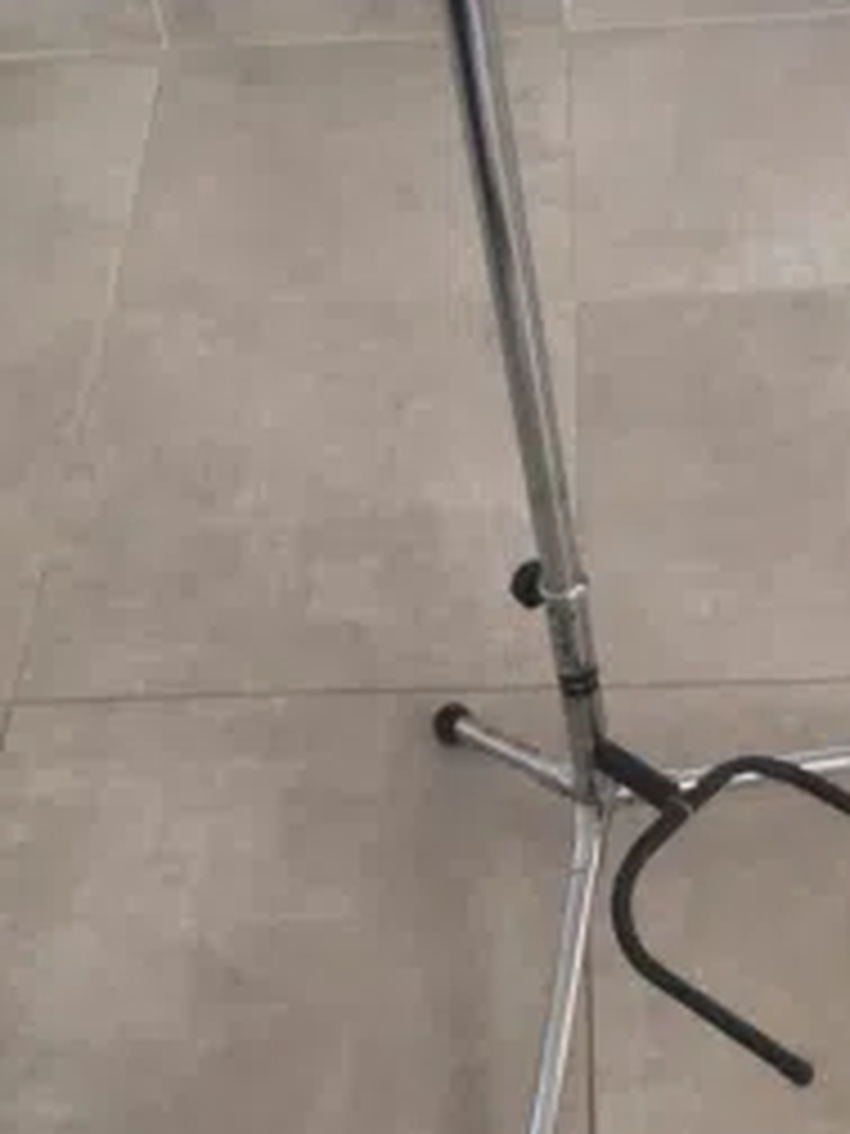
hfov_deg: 31.4
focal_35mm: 46
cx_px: 531
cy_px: 590
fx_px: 1506
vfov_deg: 41.2
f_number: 2.2
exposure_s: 1/33
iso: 64
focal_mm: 4.15
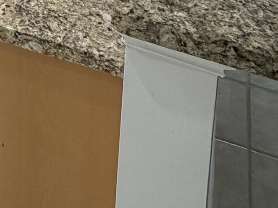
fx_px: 594
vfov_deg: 14.2
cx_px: -26
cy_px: -281
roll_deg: -0.8
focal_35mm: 74
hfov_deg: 24.6
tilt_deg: -6.5
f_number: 2.2
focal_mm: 2.22
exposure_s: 1/120
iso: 250
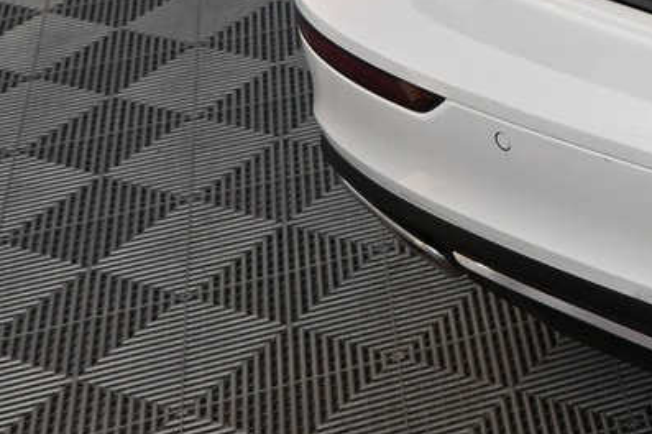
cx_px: 1068
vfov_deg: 13.1
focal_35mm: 98
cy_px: -238
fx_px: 1773
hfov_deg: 17.9
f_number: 3.5
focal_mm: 16
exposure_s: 1/125
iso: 800
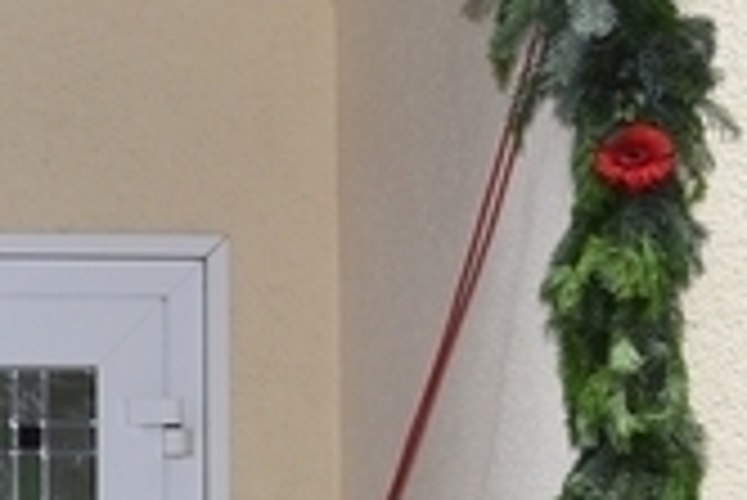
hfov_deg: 10.7
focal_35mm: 185
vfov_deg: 7.4
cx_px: -423
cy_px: 592
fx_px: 3842
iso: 200
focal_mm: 16
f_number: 4
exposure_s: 1/60
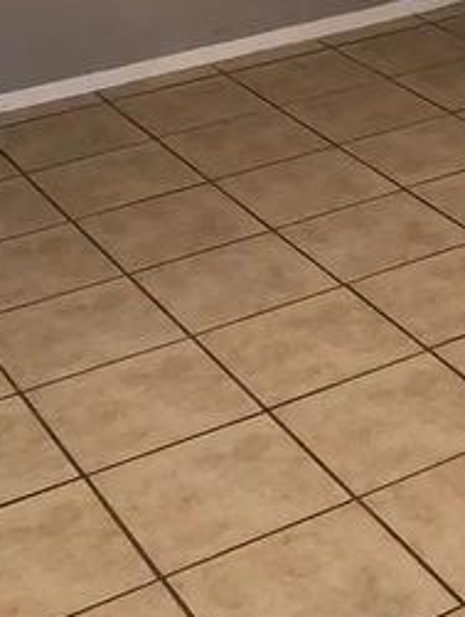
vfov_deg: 18.9
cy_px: -213
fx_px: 1697
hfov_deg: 15.1
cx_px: 554
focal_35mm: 95
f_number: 1.8
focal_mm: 3.99
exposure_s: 1/9
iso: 100
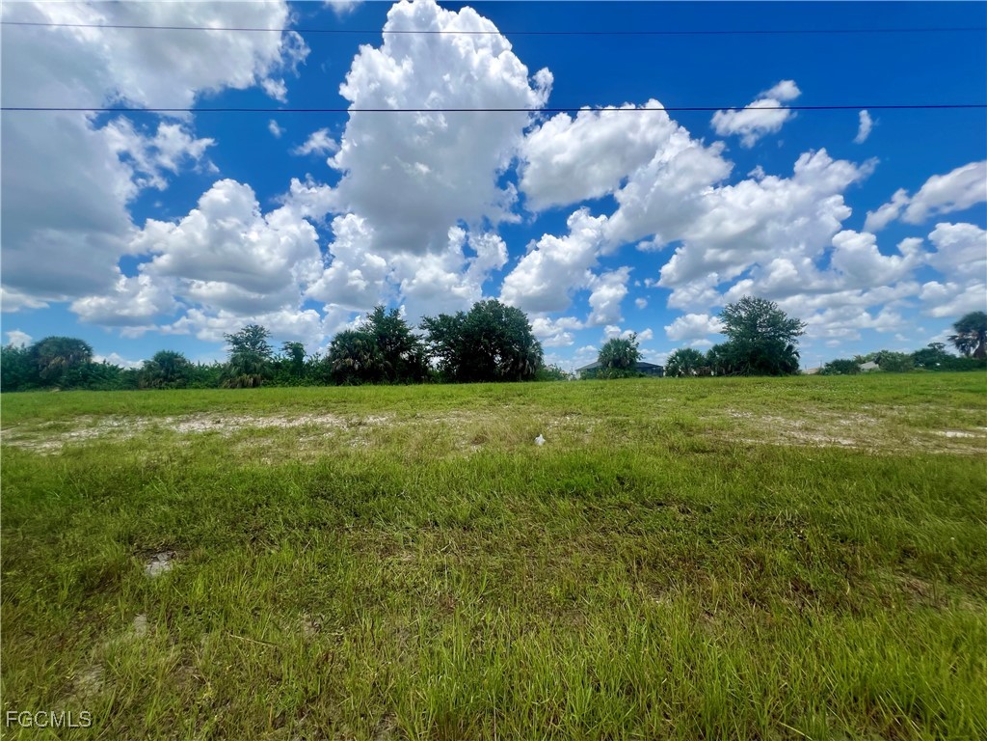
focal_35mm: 13
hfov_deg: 106.2
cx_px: 494
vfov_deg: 89.9
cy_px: 370
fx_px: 371
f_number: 1.8
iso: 32
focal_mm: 1.57
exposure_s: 1/2222
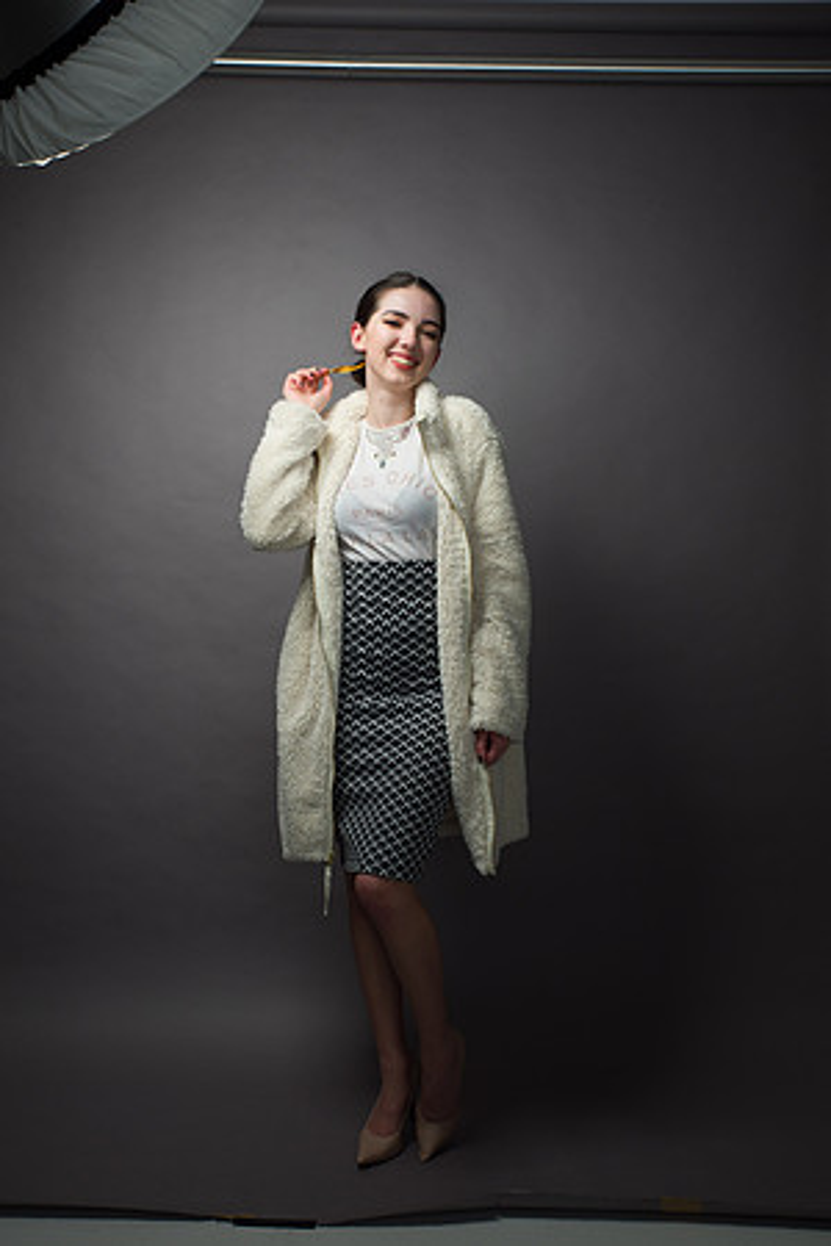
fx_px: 1177
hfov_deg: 38.9
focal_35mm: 34
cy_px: 623
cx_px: 416
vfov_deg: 55.8
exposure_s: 1/160
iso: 100
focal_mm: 34
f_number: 9
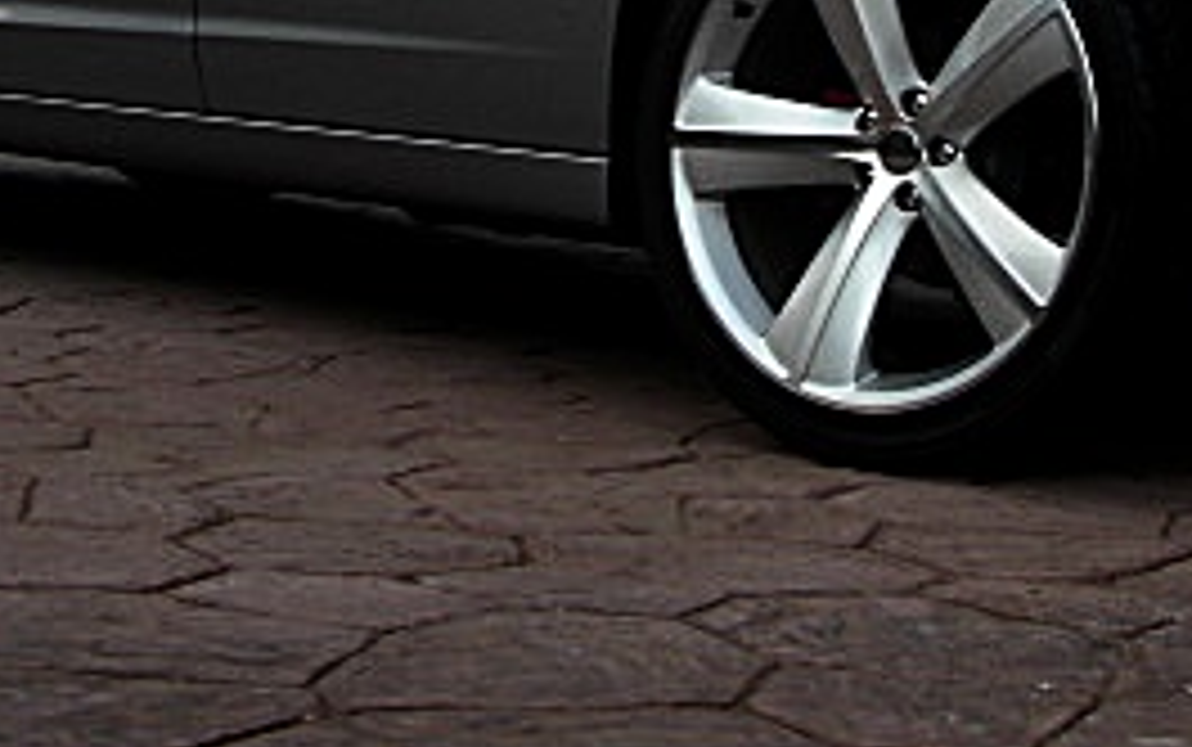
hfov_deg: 22.5
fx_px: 2991
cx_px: 738
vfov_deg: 13.7
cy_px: -220
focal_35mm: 92
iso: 50
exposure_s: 1/160
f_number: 2.8
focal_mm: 6.3
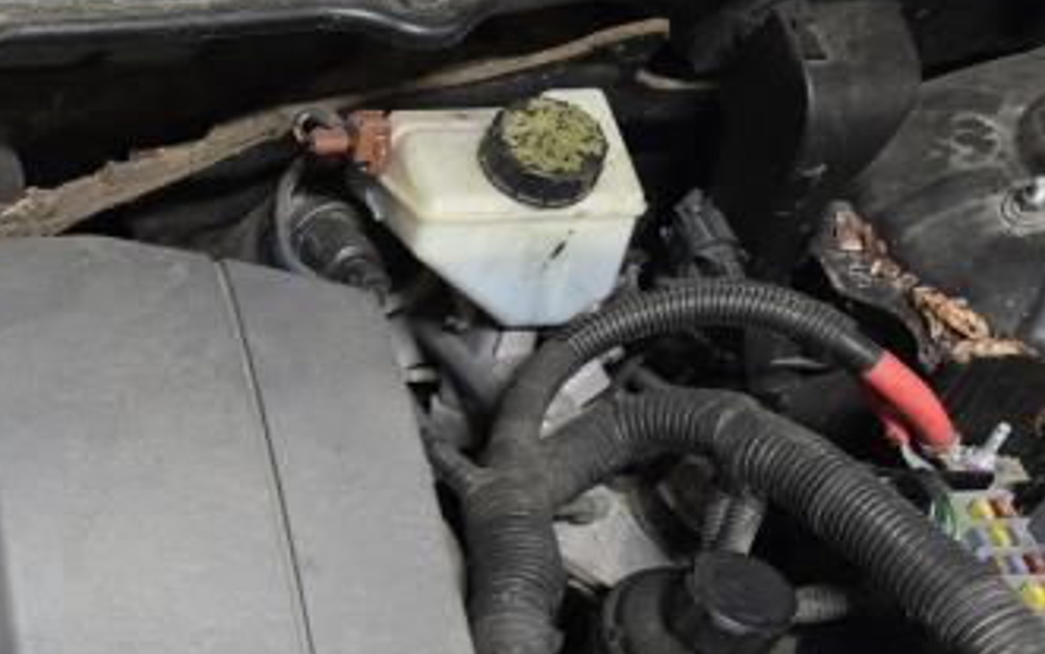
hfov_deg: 30.4
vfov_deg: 20.4
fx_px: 1681
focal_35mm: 59
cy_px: 806
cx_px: -139
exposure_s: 1/60
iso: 640
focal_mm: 6.3
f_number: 1.7
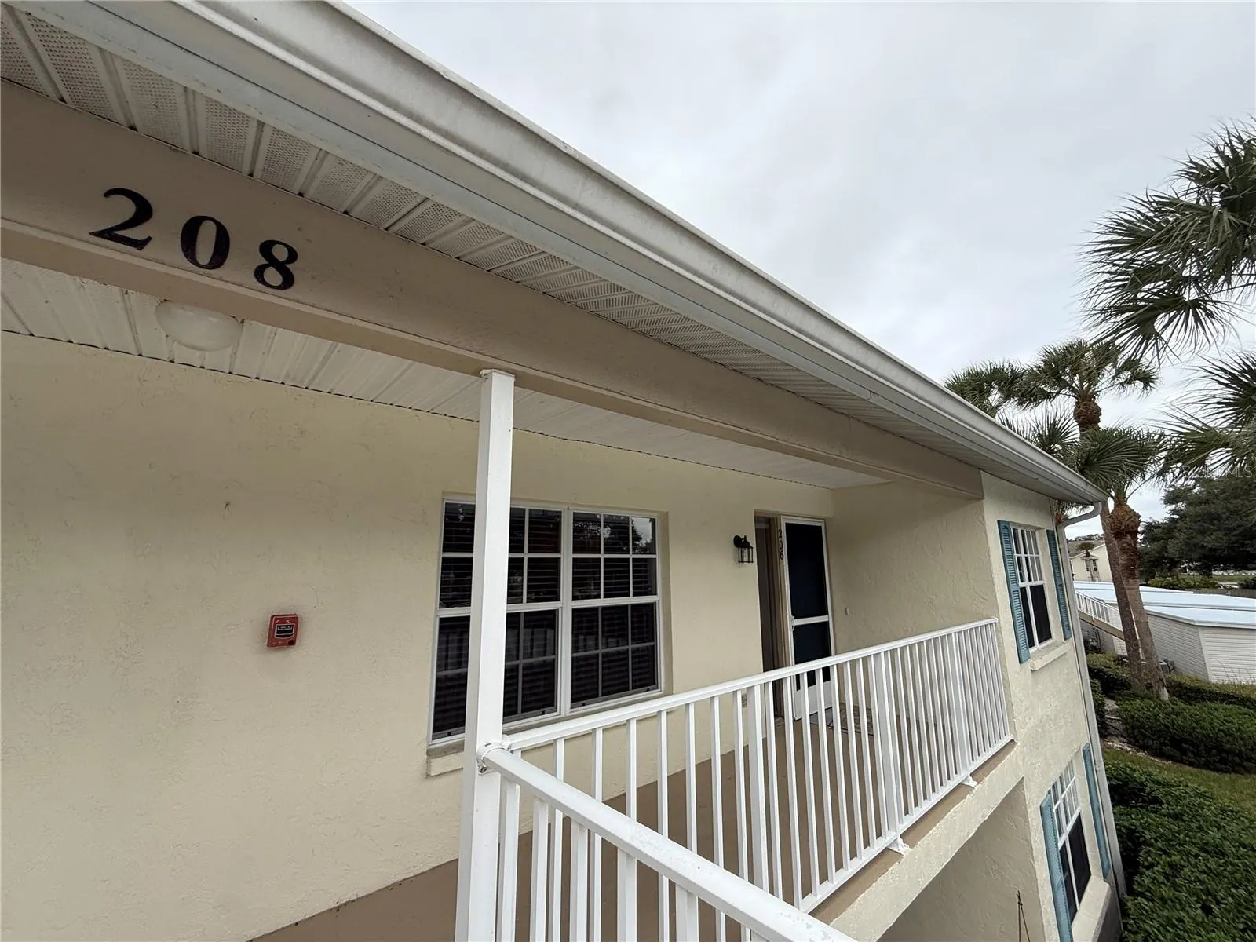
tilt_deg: +14.1
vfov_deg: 85.7
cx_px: 628
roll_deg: +1.2
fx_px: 508
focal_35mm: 14
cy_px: 471
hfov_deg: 102.1
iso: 64
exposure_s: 1/579
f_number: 2.2
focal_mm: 2.22
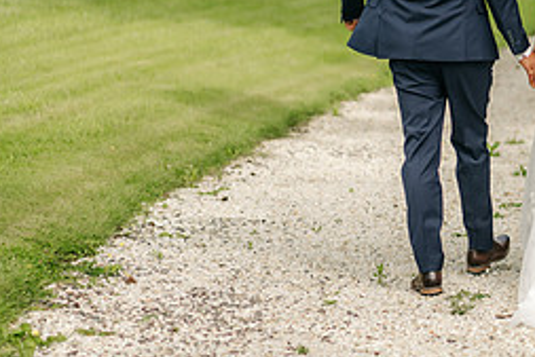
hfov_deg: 10.4
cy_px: 26
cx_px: 598
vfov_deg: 7.0
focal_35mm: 195
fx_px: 2899
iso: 100
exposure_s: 1/2500
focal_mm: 85
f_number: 2
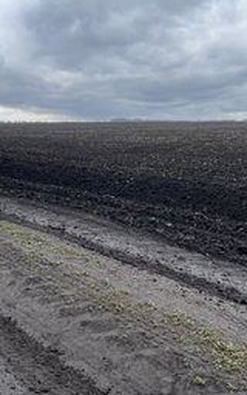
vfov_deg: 46.2
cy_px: 196
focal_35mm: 43
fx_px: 463
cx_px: 99
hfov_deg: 29.8
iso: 32
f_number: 1.6
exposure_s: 1/1531
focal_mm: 4.2
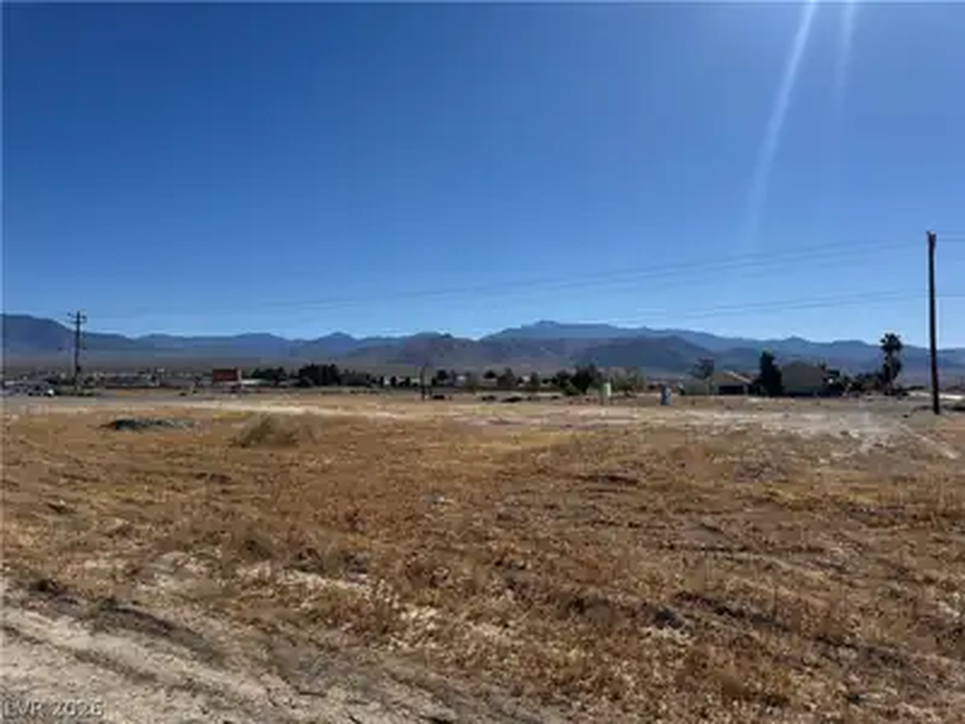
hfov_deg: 71.6
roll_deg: -0.4
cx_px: 482
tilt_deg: +0.5
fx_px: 669
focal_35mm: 24
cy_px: 362
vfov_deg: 56.8
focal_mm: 6.76
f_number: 1.78
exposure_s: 1/10417
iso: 80
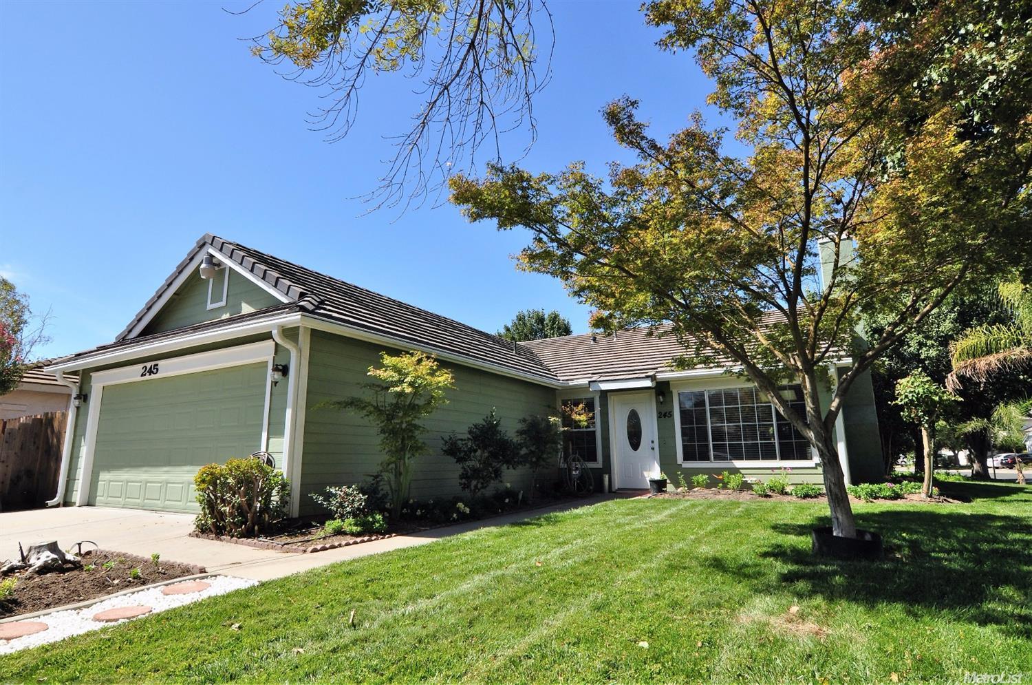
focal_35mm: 18
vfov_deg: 67.2
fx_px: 515
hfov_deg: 90.1
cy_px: 342
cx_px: 516
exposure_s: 1/250
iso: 280
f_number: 10
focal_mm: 12
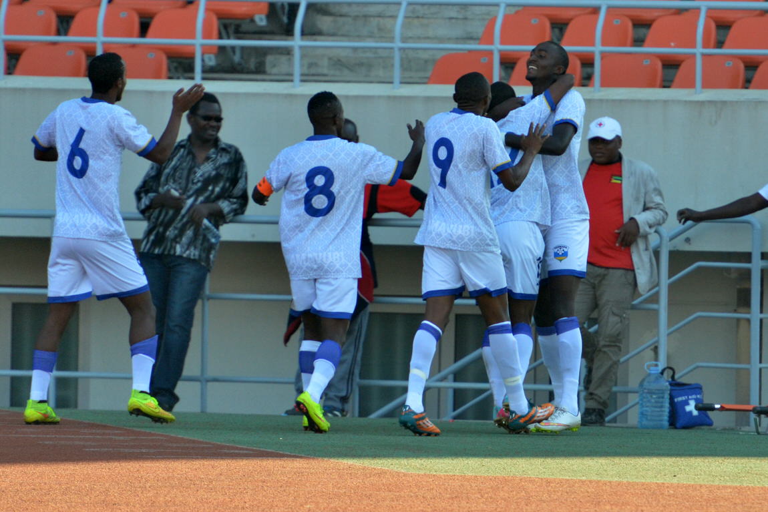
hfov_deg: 4.0
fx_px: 10881
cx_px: 384
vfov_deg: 2.7
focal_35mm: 510
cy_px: 256
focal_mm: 340
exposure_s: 1/800
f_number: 5.6
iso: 1000
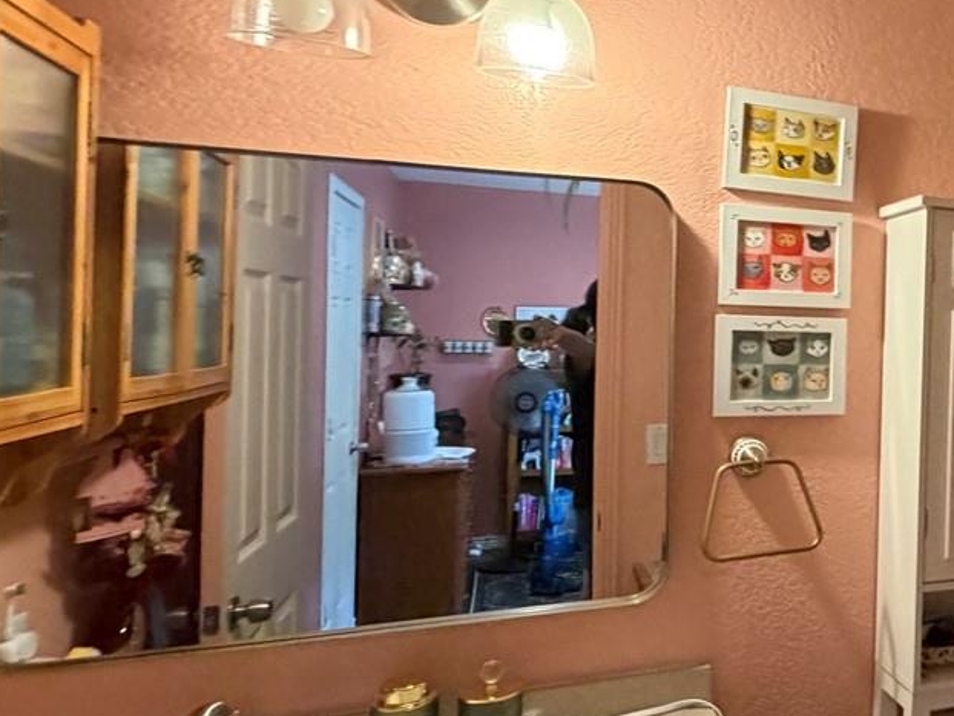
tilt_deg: -0.5
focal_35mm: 36
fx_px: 993
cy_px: 320
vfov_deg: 39.6
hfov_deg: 41.1
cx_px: 1049
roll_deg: -0.8
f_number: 2.2
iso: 500
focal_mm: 2.22
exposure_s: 1/60
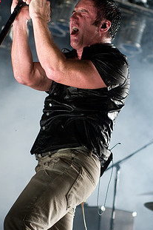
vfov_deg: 13.5
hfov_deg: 9.0
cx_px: 94
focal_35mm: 152
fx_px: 970
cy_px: 121
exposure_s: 1/400
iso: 1000
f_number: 3.5
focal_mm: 70
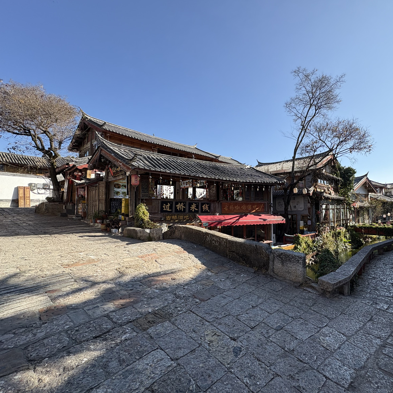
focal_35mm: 17
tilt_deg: +3.2
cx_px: 257
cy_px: 197
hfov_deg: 81.6
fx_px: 218
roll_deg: +1.4
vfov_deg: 84.0
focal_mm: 2.22
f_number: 2.2
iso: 50
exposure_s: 1/1178
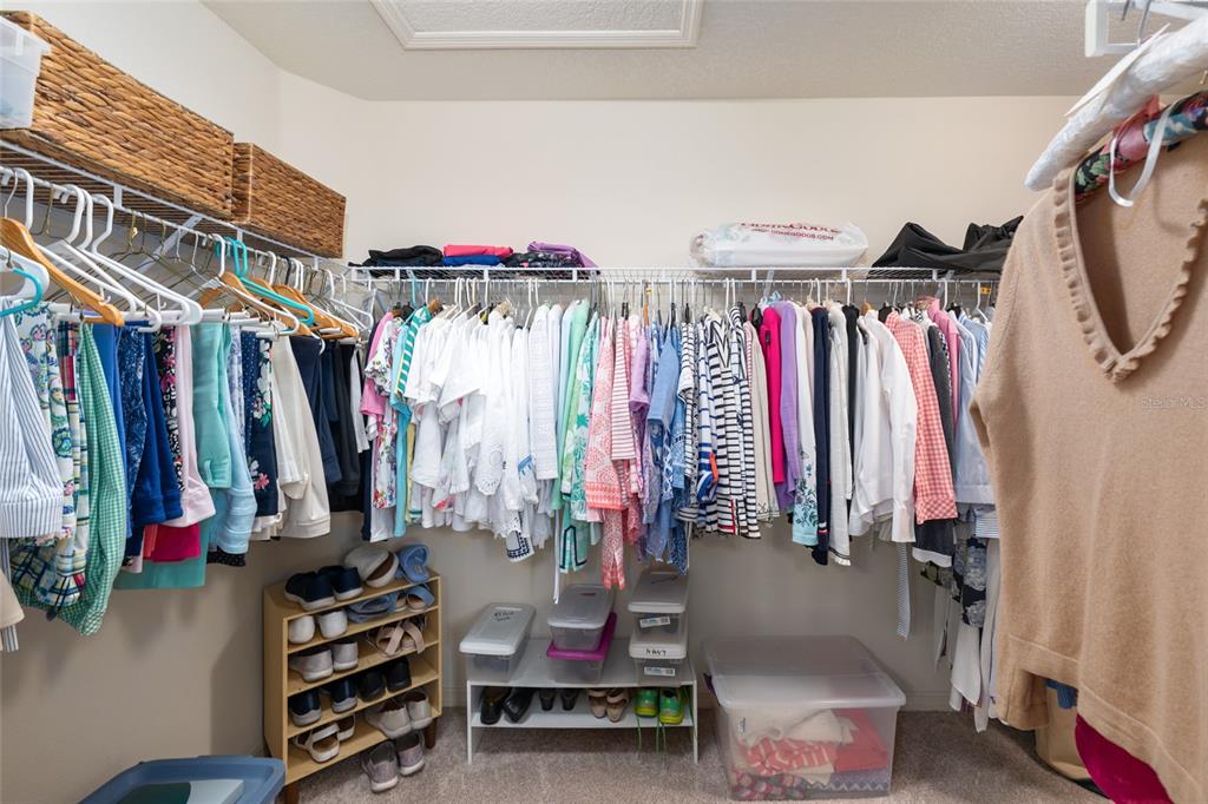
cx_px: 604
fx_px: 503
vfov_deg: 77.3
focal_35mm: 15
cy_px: 402
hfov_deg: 100.4
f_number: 7.1
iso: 320
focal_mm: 15
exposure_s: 1/4
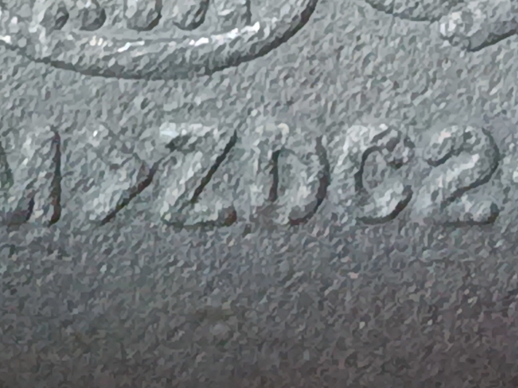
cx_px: 271
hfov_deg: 7.5
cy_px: -171
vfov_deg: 5.6
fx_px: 3936
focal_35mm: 263
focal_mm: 5.24
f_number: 1.7
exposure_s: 1/25
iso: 1915
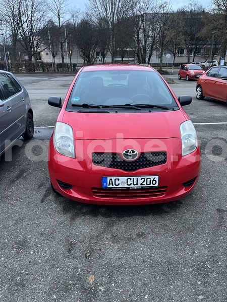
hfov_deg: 53.1
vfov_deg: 67.3
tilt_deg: -21.9
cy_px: 151
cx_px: 114
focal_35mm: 26
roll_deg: -0.5
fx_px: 227
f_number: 1.6
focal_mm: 5.1
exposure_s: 1/51
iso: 500
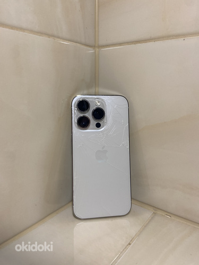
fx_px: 199
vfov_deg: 67.3
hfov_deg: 53.1
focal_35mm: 26
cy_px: 132
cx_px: 100
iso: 125
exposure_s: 1/121
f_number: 1.8
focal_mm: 4.25
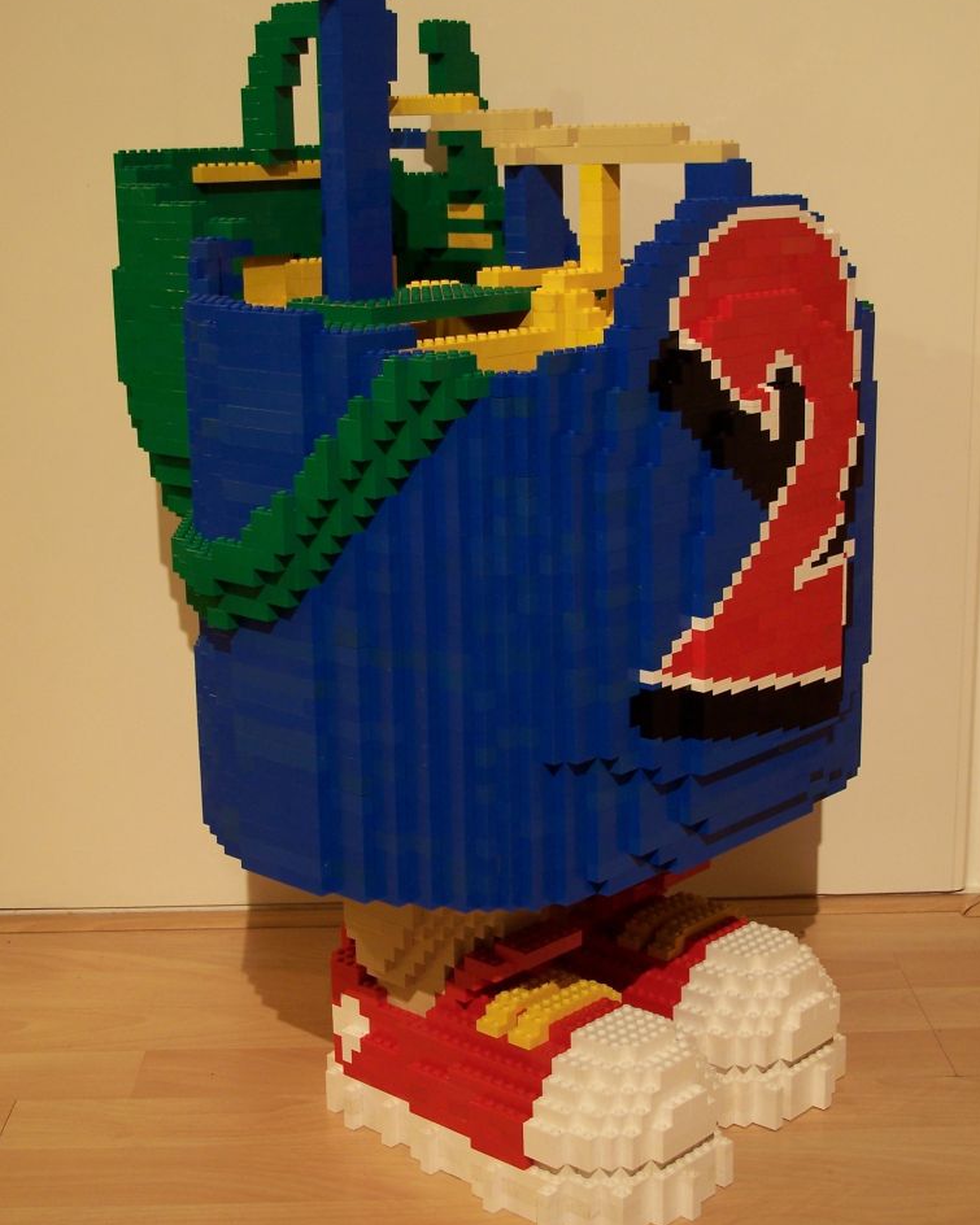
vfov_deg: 34.7
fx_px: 1958
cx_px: 488
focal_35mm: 54
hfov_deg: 28.1
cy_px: 625
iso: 80
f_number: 3
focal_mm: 8.5
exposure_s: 1/2
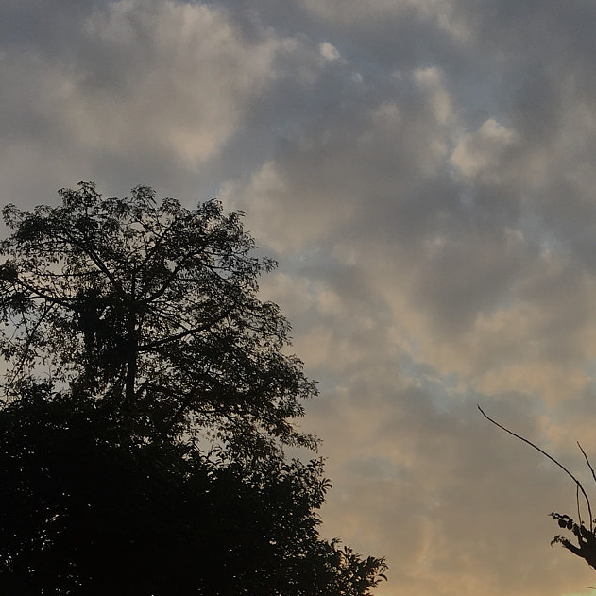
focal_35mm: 65
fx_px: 1266
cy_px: 580
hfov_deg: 25.4
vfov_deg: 25.3
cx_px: 566
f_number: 2.2
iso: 25
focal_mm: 4.15
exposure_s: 1/801
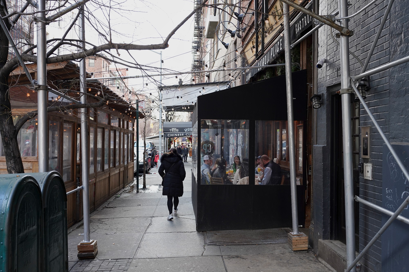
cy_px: 136
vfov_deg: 41.1
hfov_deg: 58.7
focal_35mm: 32
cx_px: 204
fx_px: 364
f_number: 4.5
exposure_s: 1/100
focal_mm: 32
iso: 250
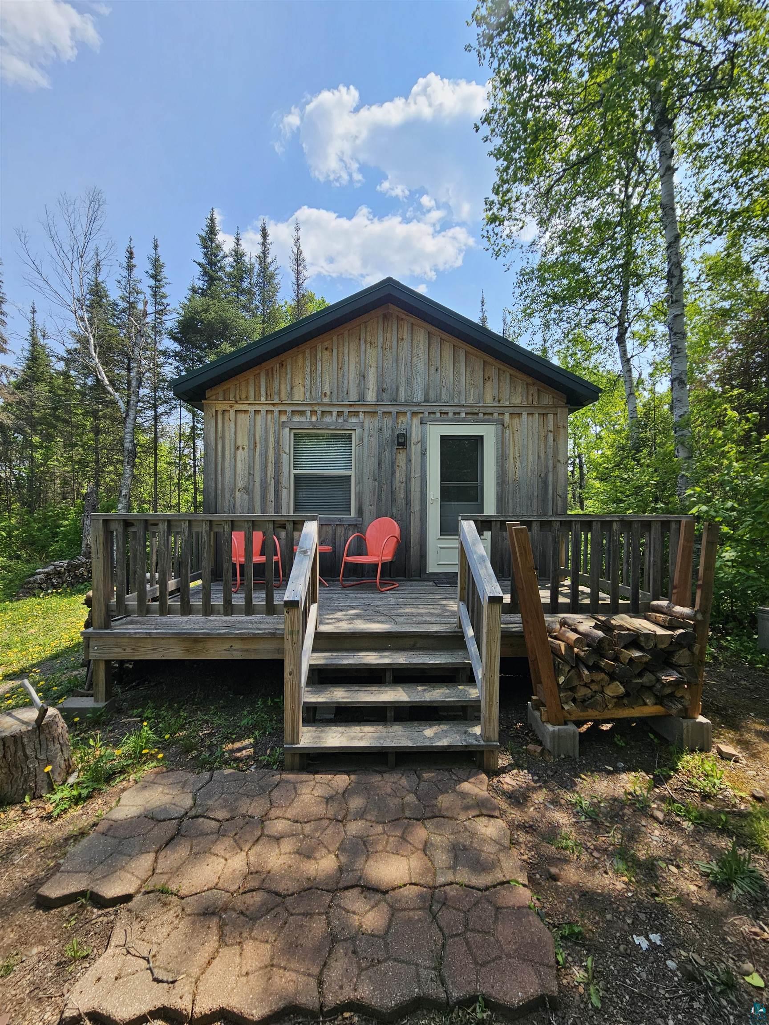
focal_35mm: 13
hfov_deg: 89.9
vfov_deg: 106.2
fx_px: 385
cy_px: 512
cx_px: 384
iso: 50
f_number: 2.2
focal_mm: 2.2
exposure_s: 1/1286
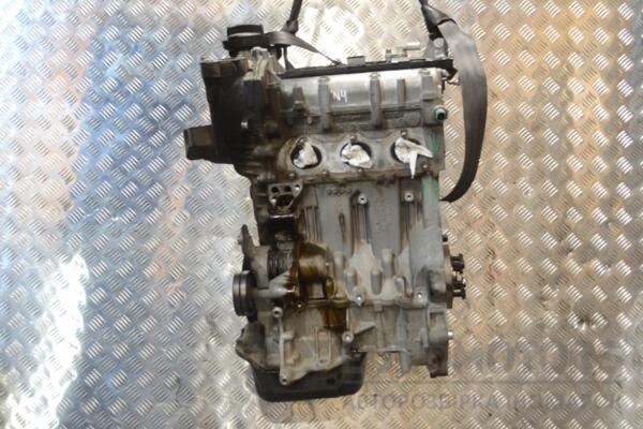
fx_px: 750
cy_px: 214
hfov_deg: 46.4
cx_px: 322
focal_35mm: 42
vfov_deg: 31.9
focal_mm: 28
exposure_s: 1/30
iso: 800
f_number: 4.5
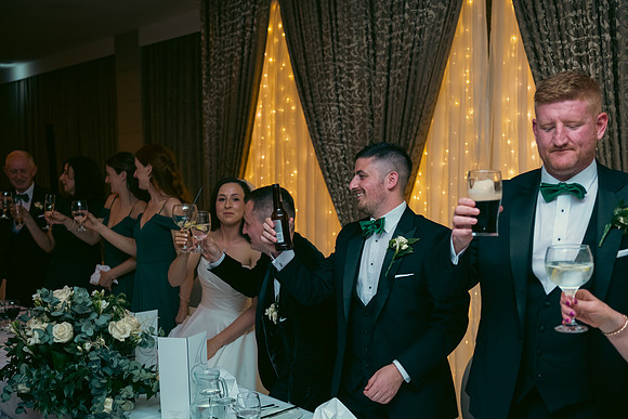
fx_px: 785
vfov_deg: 29.9
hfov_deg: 43.6
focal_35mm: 45
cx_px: 314
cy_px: 210
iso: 800
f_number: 3.5
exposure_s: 1/160
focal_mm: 45
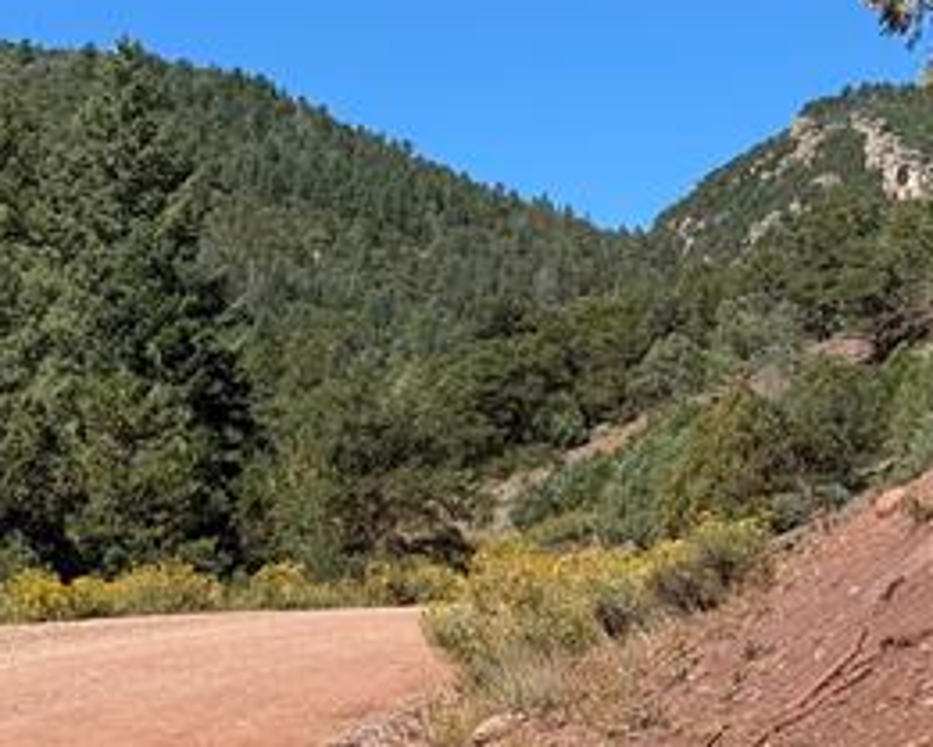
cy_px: 583
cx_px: 561
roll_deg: -1.6
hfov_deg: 16.7
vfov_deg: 13.4
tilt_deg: +1.1
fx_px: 3177
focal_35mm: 115
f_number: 1.78
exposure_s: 1/3425
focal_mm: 6.76
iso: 64
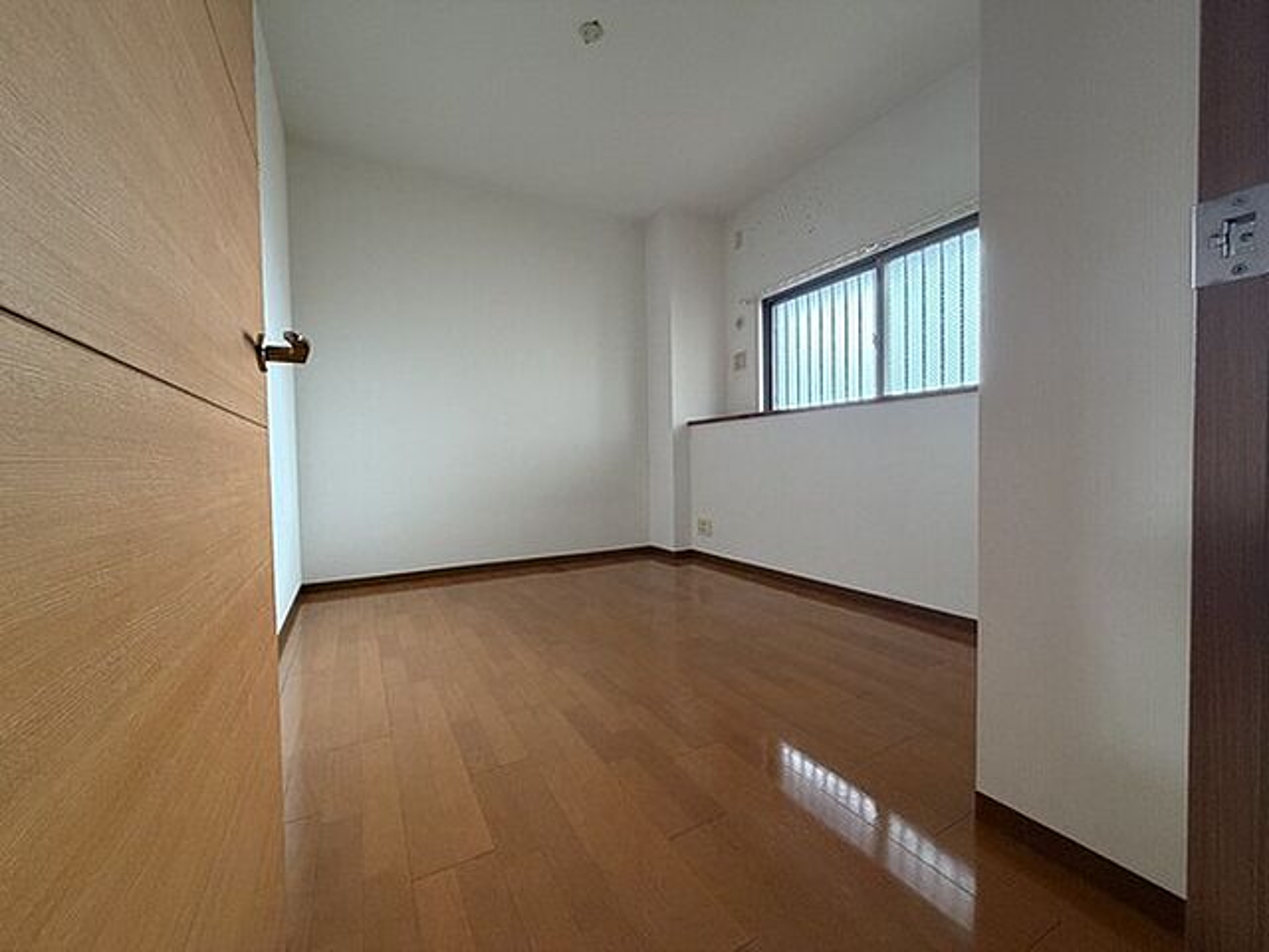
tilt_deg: -2.3
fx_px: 513
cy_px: 476
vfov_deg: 85.7
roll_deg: +1.5
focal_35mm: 14
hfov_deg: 102.1
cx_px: 634
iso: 400
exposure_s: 1/60
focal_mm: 2.22
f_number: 2.2
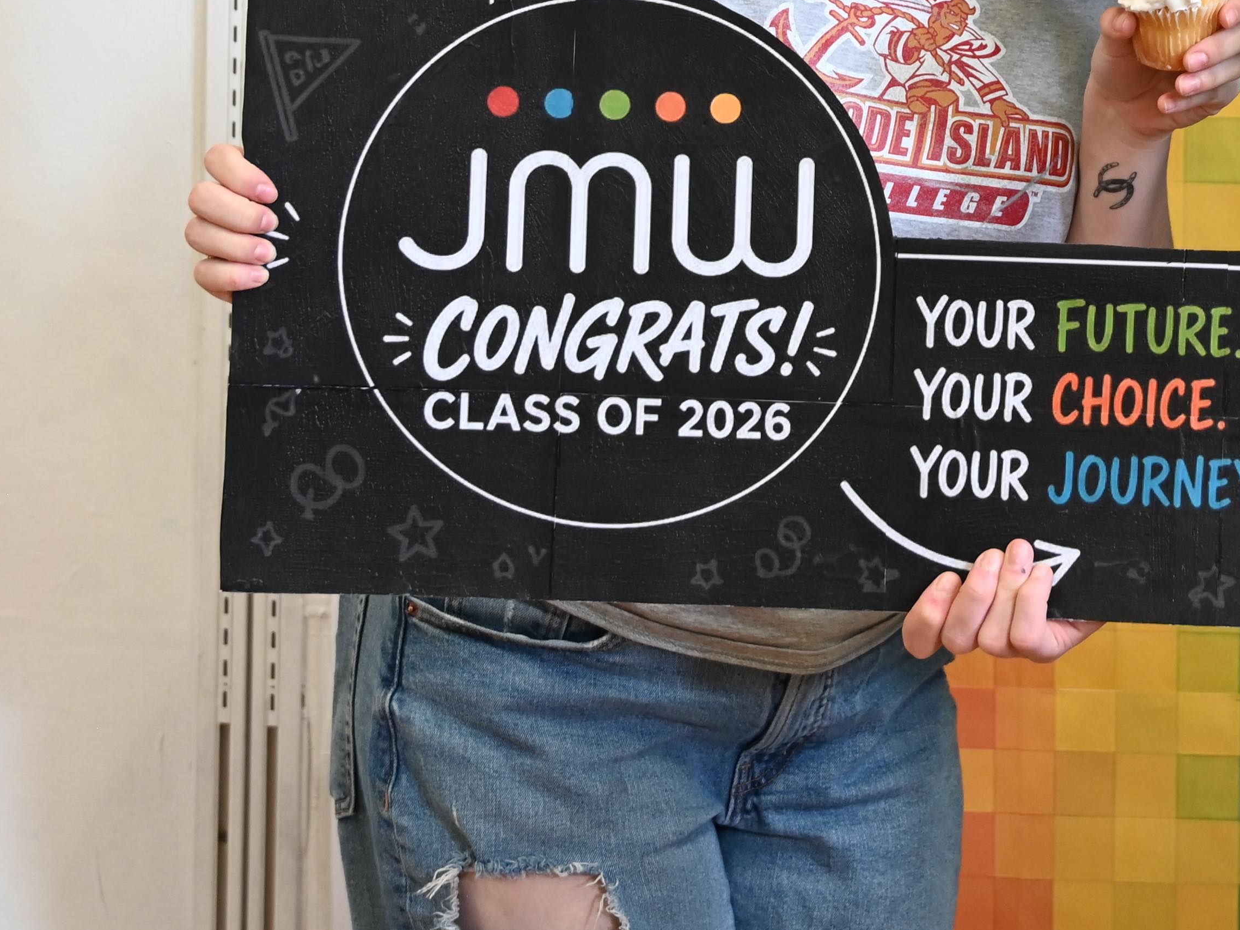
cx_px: 1190
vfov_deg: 14.9
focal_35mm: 97
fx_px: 3474
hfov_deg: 19.7
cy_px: -102
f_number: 4
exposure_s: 1/40
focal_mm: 38
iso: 1400
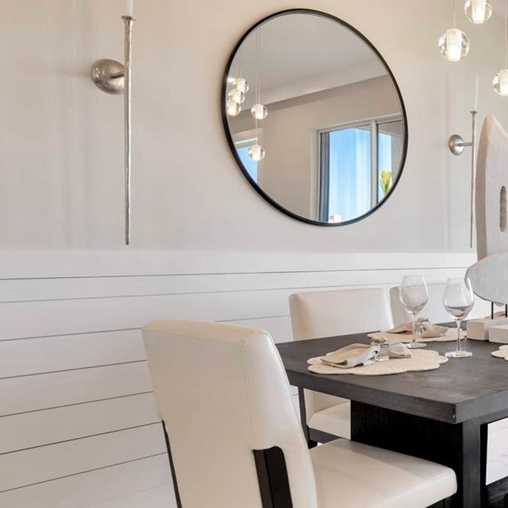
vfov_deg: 47.2
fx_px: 581
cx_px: 515
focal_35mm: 35
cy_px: 262
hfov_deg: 40.9
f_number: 6.3
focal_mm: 17
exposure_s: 1/15
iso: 200
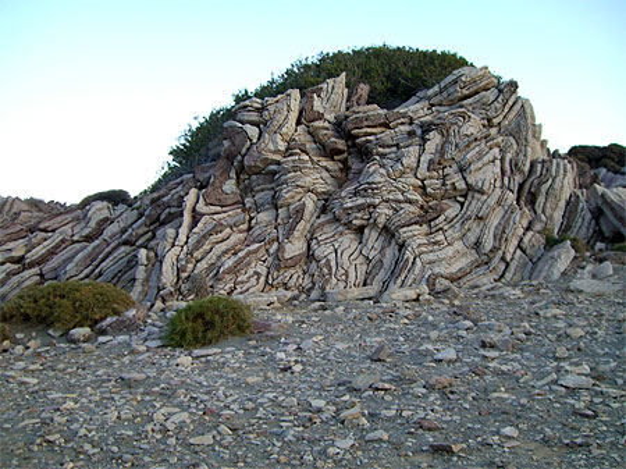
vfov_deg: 37.7
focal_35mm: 38
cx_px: 313
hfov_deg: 49.0
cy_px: 234
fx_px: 687
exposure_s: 1/100
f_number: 2.7
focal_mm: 6.2
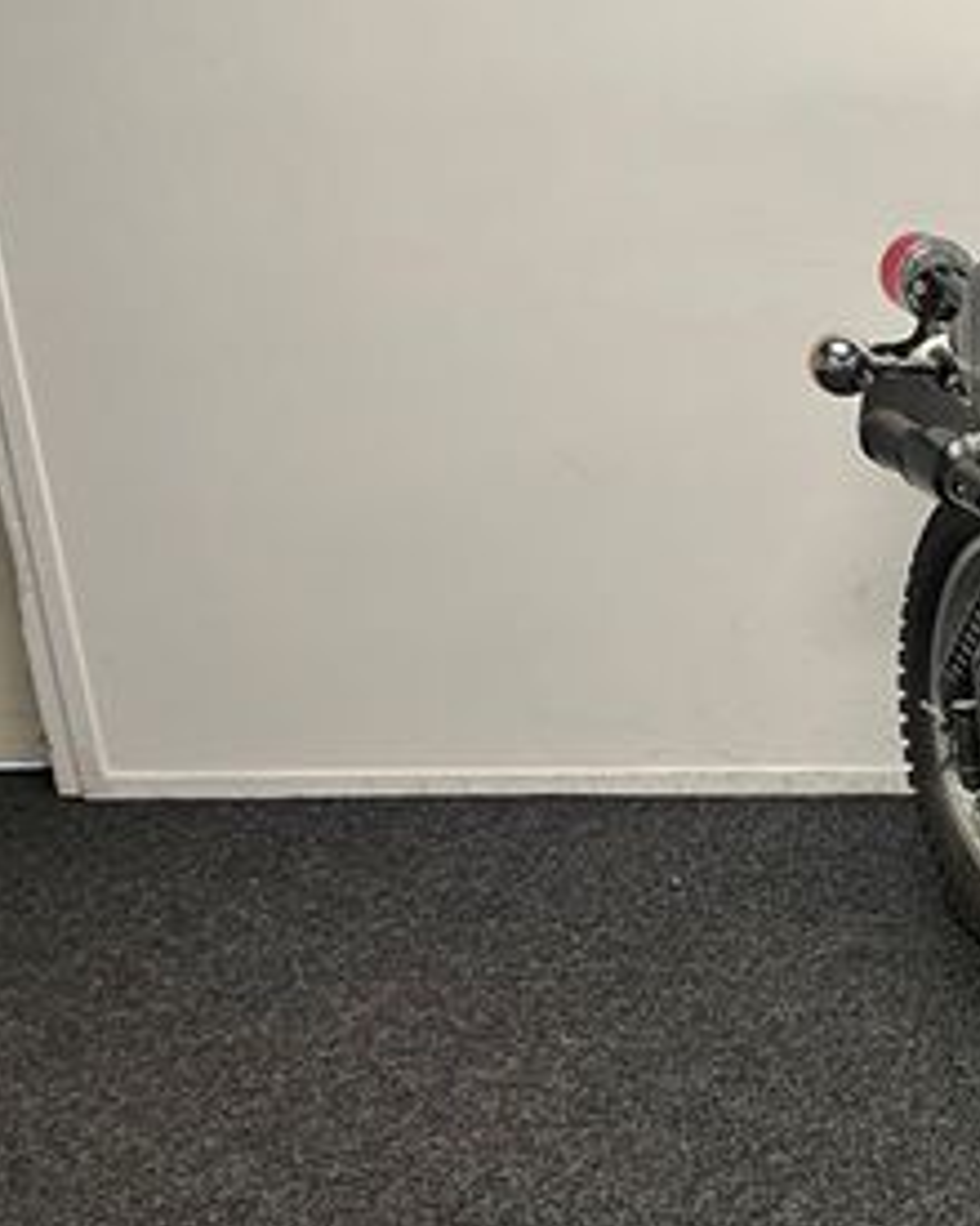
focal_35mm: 59
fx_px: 2139
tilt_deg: -19.0
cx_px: 1372
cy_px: 700
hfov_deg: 22.3
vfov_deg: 31.9
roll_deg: +1.2
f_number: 1.6
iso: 80
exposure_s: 1/50
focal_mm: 5.1
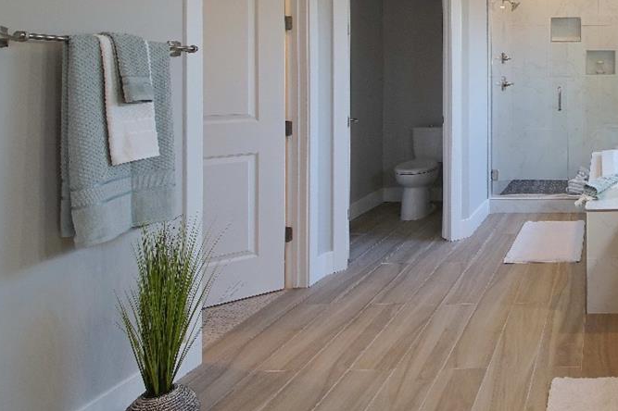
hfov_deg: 53.8
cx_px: 610
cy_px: 77
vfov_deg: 45.3
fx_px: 463
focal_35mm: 27
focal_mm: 12
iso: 125
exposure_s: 1/4
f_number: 9
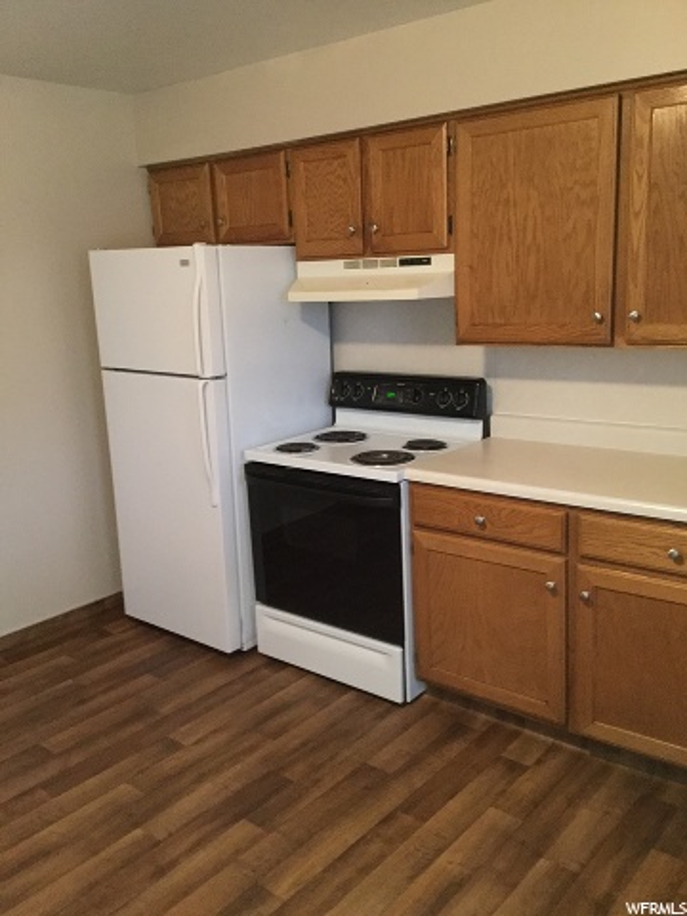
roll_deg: +2.3
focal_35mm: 31
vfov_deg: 58.4
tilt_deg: -11.0
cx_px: 344
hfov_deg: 45.4
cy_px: 458
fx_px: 820
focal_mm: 3.3
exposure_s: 1/15
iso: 250
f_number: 2.4
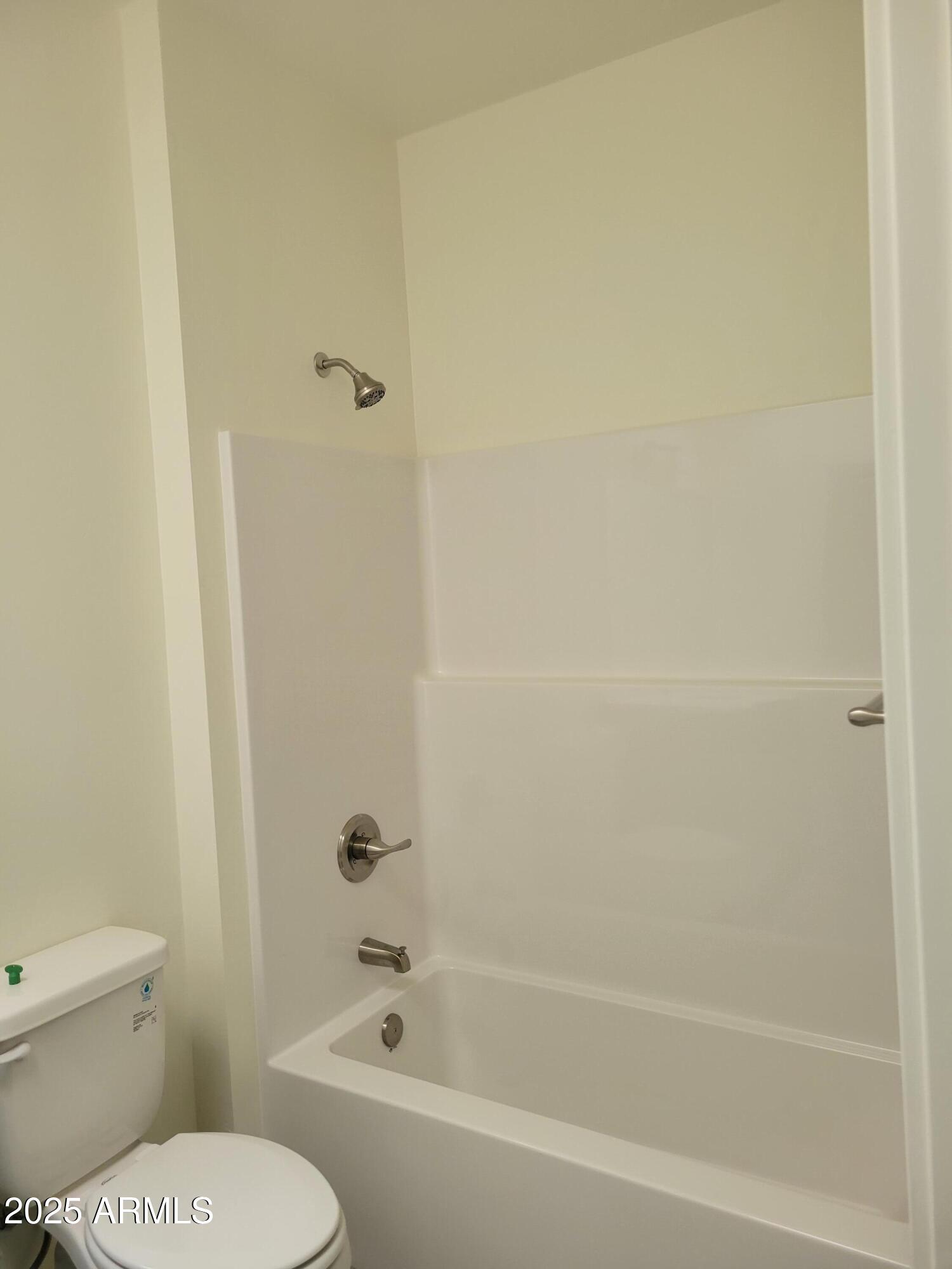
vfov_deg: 67.3
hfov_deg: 53.1
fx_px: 953
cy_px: 634
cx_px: 476
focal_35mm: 26
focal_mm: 5.4
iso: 100
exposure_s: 1/120
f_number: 1.8
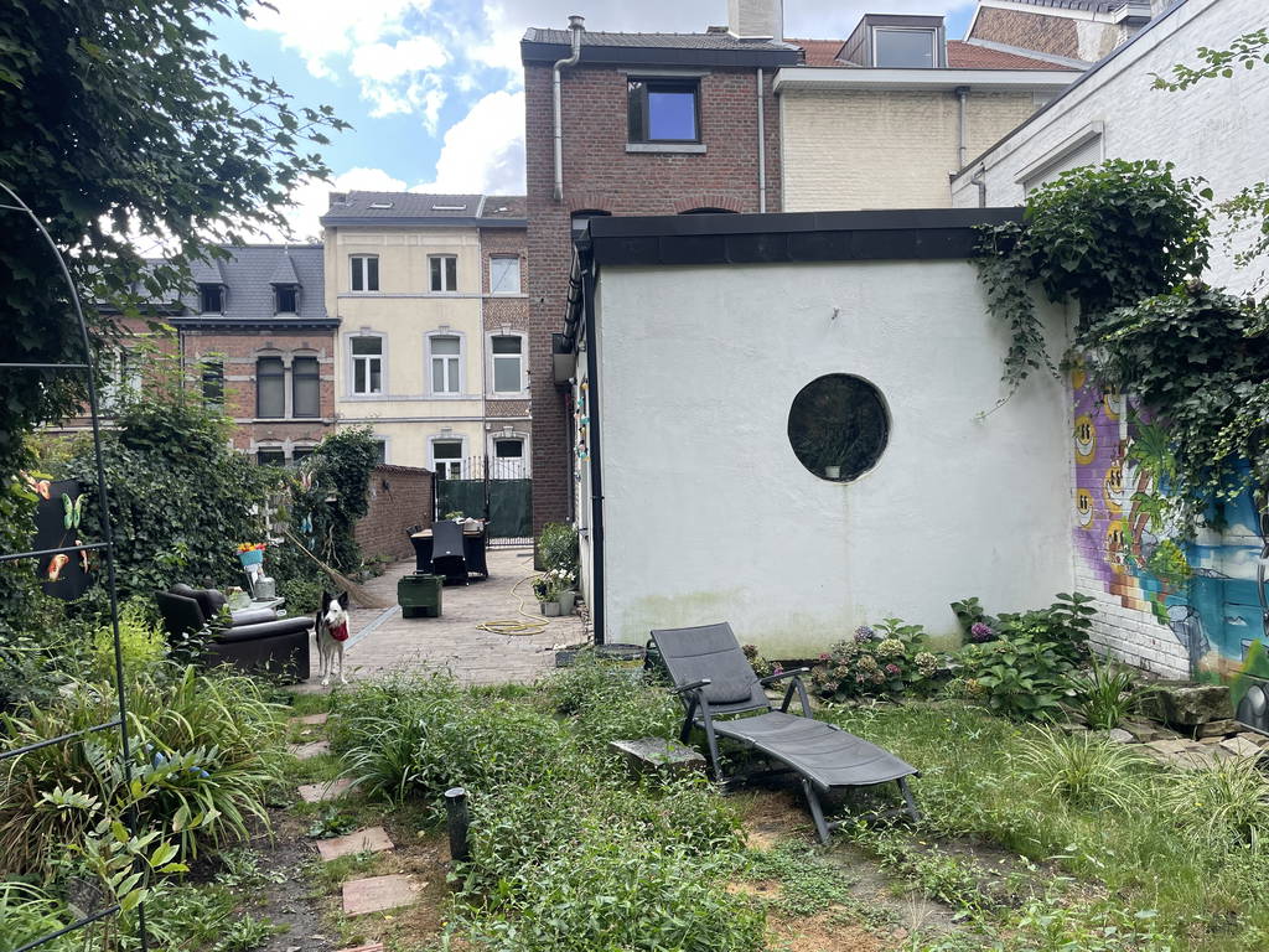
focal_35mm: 26
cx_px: 634
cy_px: 476
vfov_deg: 53.1
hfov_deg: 67.3
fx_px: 953
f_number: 1.6
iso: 32
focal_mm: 4.2
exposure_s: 1/622
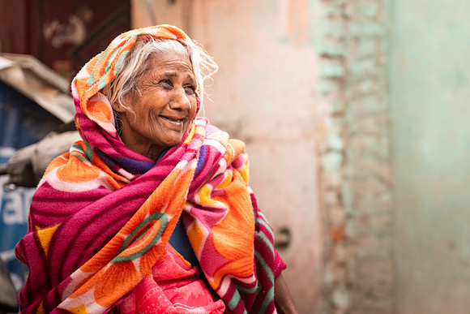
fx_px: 1696
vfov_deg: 10.5
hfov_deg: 15.7
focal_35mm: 130
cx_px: 322
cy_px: 263
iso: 500
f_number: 2.8
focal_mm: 70
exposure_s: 1/400
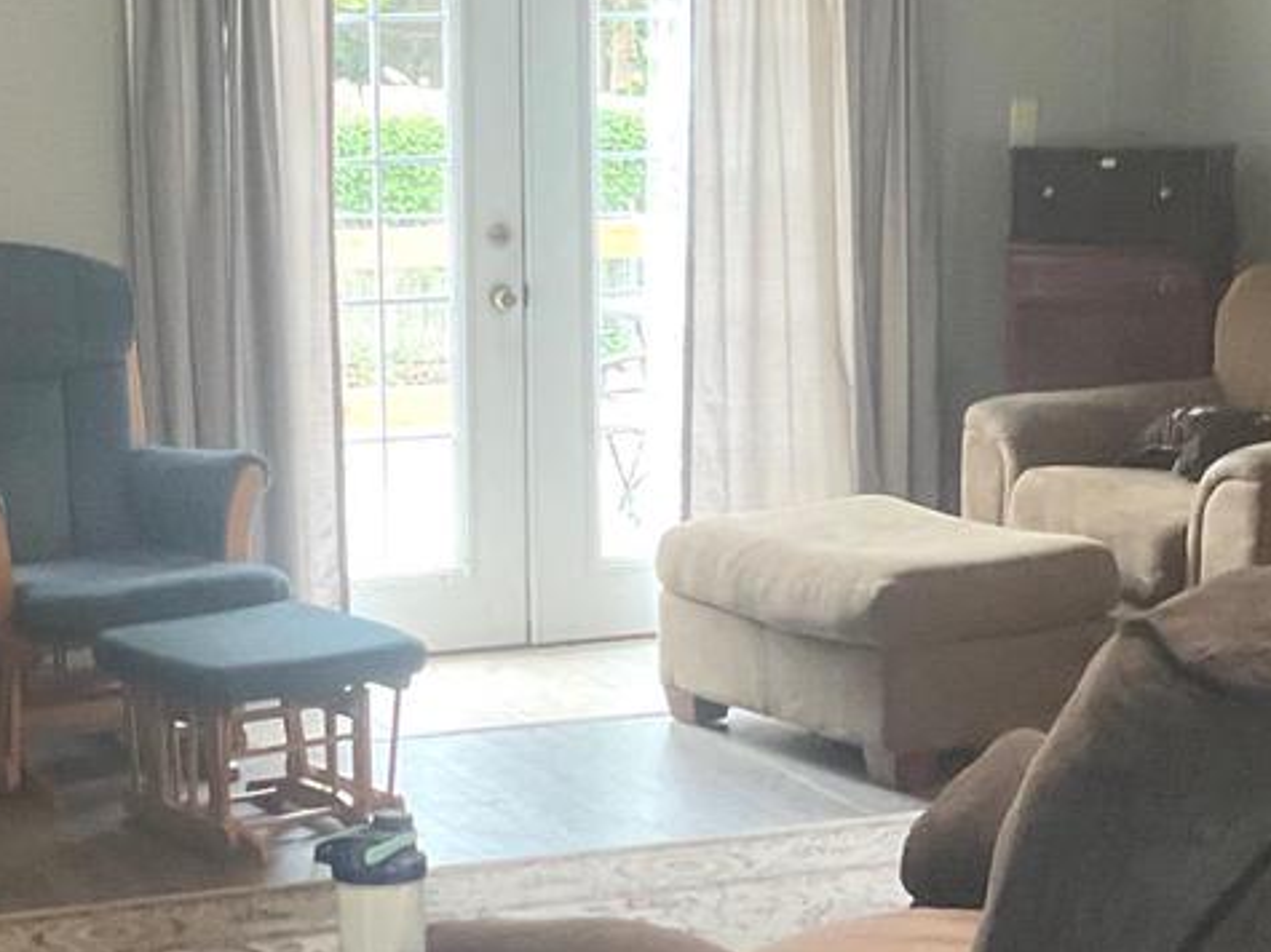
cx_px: 524
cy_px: 652
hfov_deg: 22.2
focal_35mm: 88
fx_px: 3230
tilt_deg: -10.8
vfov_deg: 16.7
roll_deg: +0.9
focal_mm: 3
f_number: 1.8
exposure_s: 1/60
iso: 200
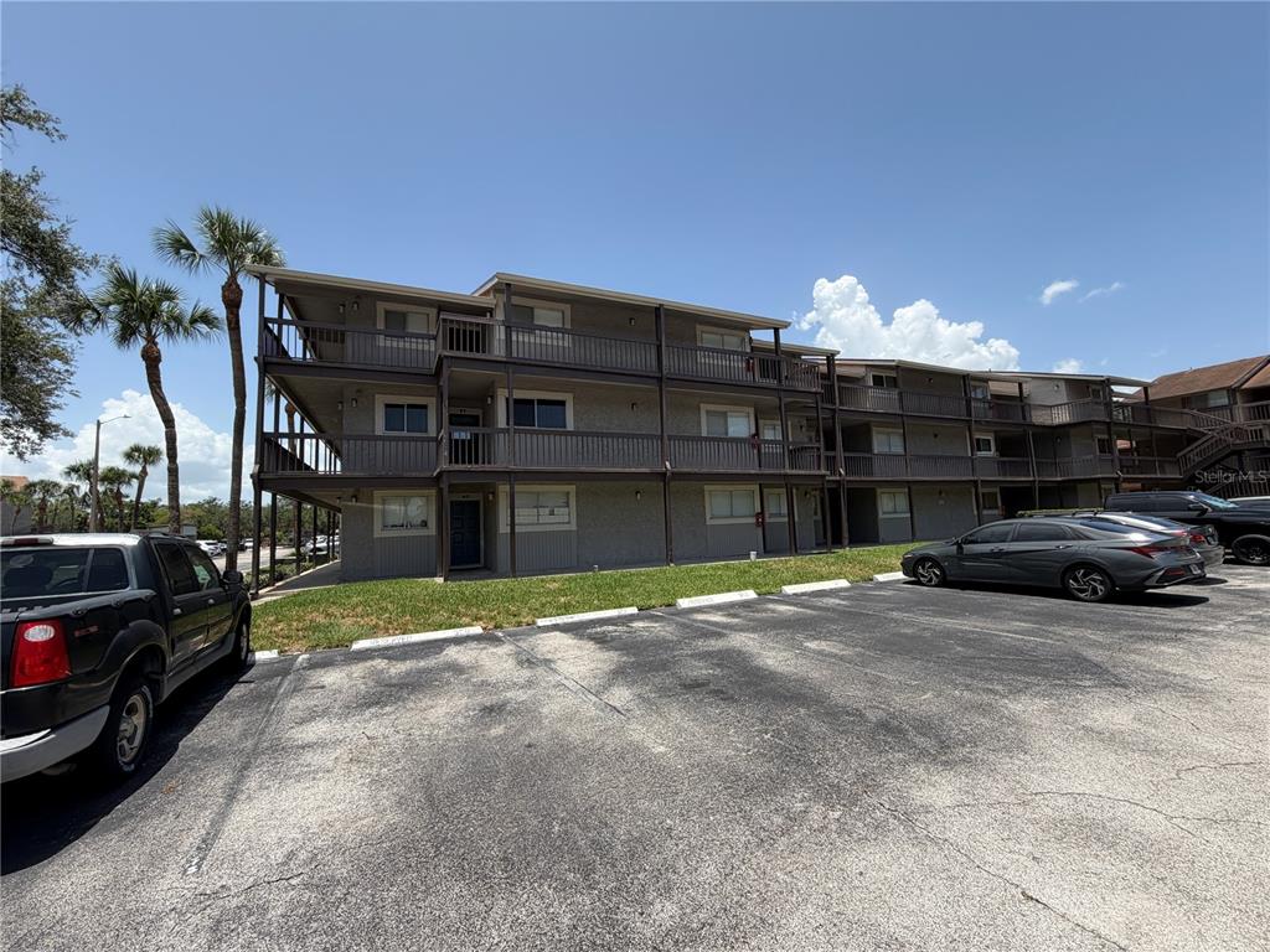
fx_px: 514
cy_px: 476
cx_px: 635
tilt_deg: +4.6
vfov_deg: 85.7
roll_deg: +2.7
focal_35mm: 14
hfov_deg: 102.1
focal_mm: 2.22
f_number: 2.2
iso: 20
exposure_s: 1/770
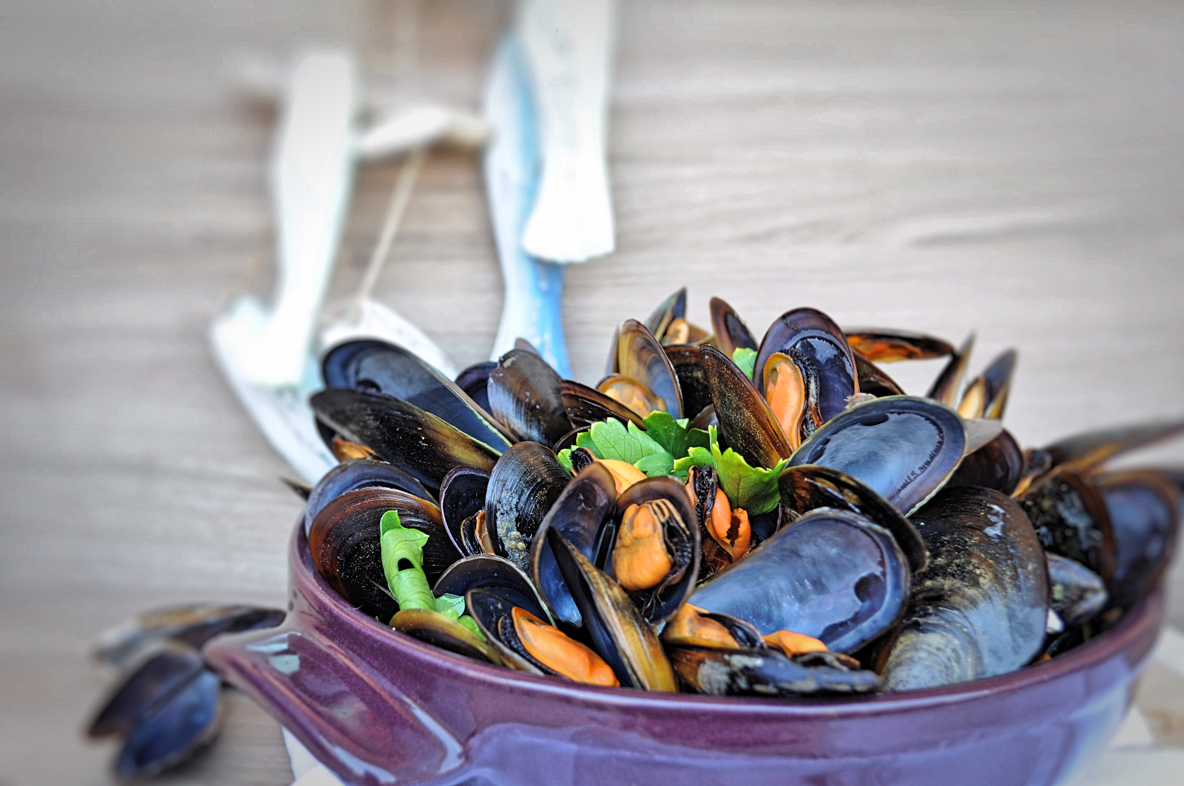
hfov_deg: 45.0
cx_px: 592
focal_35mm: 44
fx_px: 1429
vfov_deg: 30.8
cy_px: 393
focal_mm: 29
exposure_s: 1/60
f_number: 4.5
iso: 400
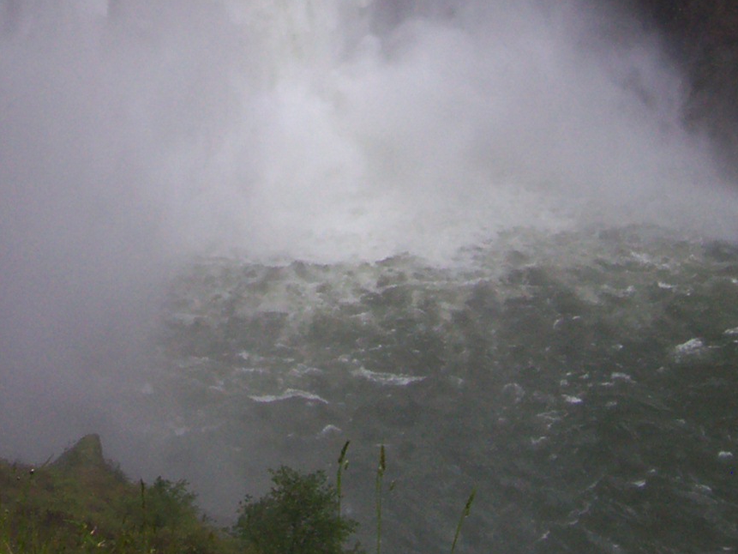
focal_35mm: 91
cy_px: -115
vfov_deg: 15.6
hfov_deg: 21.5
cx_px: 246
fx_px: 1940
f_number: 5.1
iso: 80
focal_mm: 5.6
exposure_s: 1/471
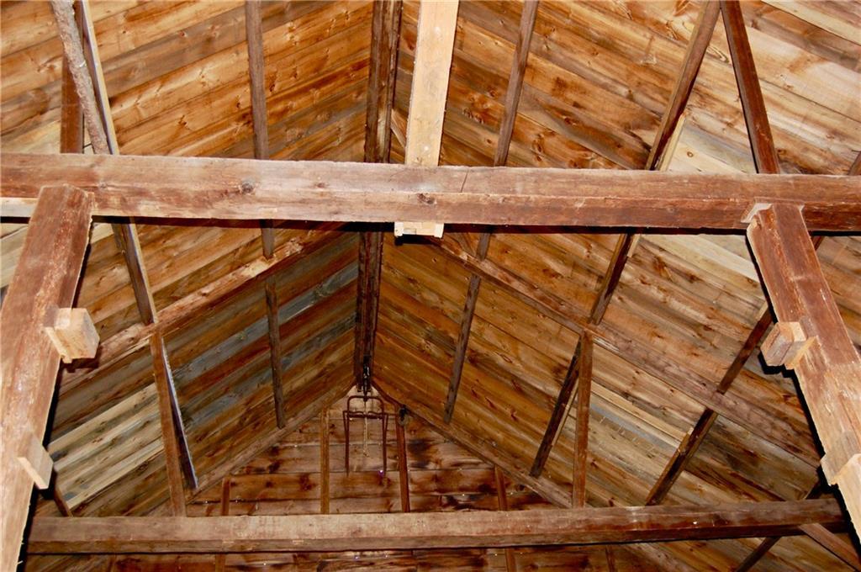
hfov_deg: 49.6
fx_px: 932
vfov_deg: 34.1
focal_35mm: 39
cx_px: 430
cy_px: 286
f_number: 4
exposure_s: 1/60
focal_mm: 26
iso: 900
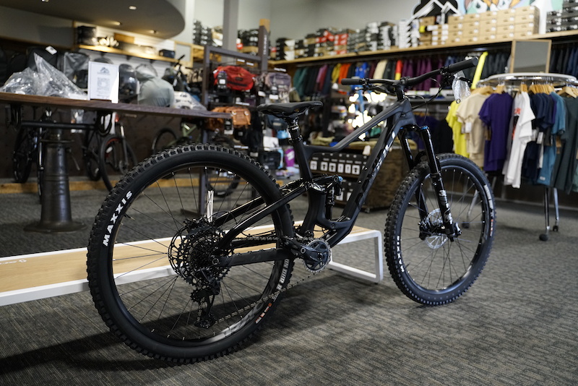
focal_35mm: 28
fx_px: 450
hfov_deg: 65.5
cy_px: 193
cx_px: 289
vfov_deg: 46.4
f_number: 2.8
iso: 4000
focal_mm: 28
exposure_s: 1/160
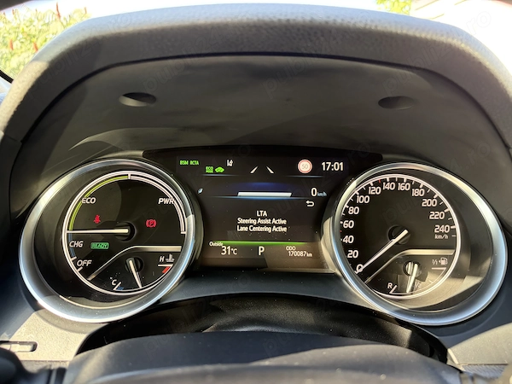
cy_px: 192
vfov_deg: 53.1
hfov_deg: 67.3
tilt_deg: -14.4
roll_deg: +0.7
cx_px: 256
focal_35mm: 26
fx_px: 385
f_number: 1.6
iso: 250
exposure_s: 1/120
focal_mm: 5.96
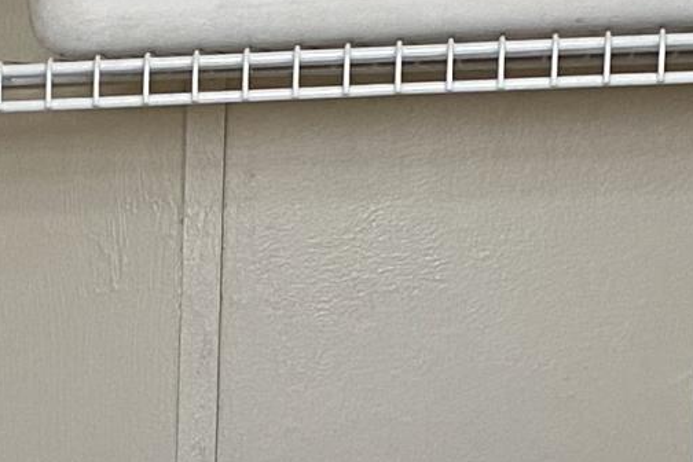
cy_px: 913
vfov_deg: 8.1
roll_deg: +2.0
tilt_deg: -13.0
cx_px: -451
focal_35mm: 161
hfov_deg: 12.0
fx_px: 3099
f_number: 1.8
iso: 125
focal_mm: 4.25
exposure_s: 1/72
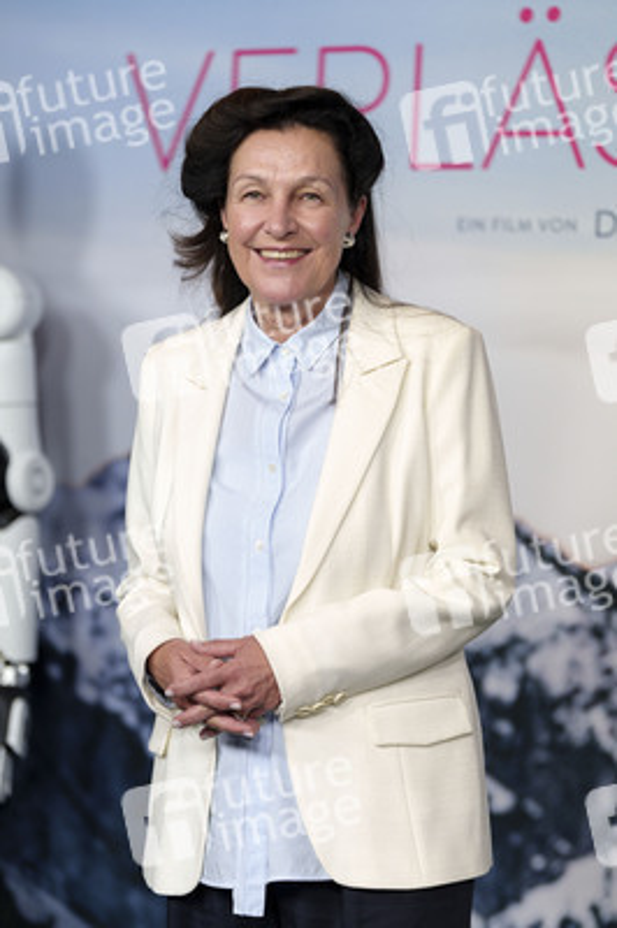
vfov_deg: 17.5
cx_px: 308
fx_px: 3013
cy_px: 464
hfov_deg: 11.7
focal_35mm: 117
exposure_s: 1/250
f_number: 2.8
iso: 500
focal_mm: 117
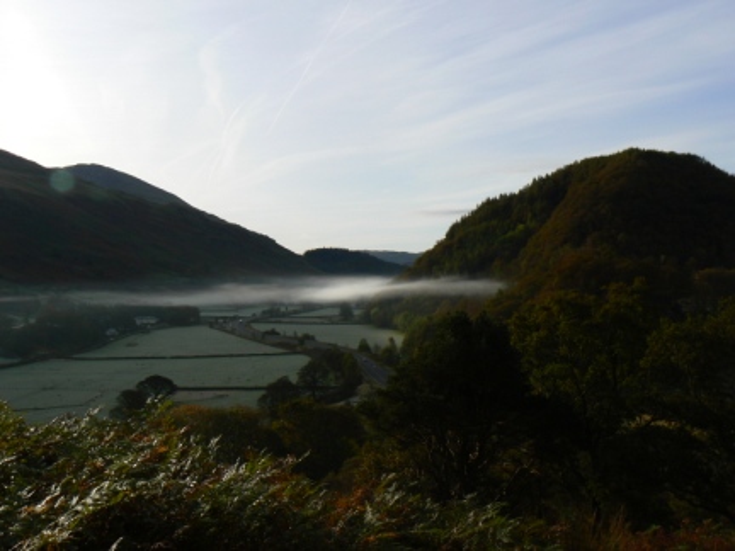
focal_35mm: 36
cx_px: 368
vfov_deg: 39.7
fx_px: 764
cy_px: 276
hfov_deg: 51.4
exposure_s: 1/400
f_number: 7.1
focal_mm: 6
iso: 80
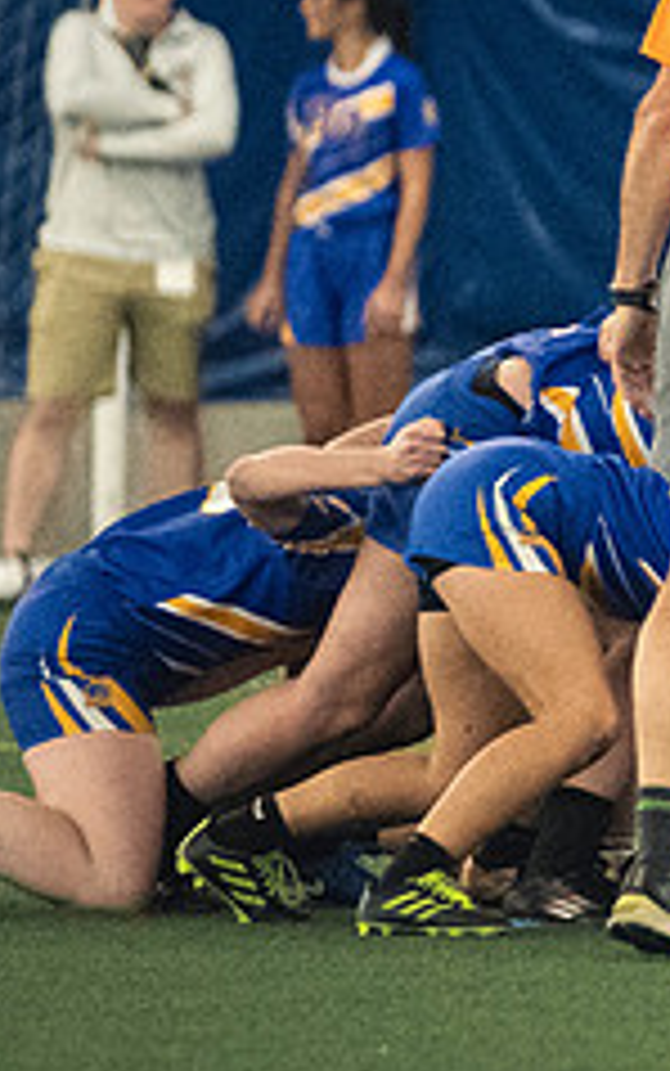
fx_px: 28976
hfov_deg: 1.3
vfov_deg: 2.1
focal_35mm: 993
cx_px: 1139
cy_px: 844
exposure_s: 1/500
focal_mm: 200
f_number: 2.8
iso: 11400
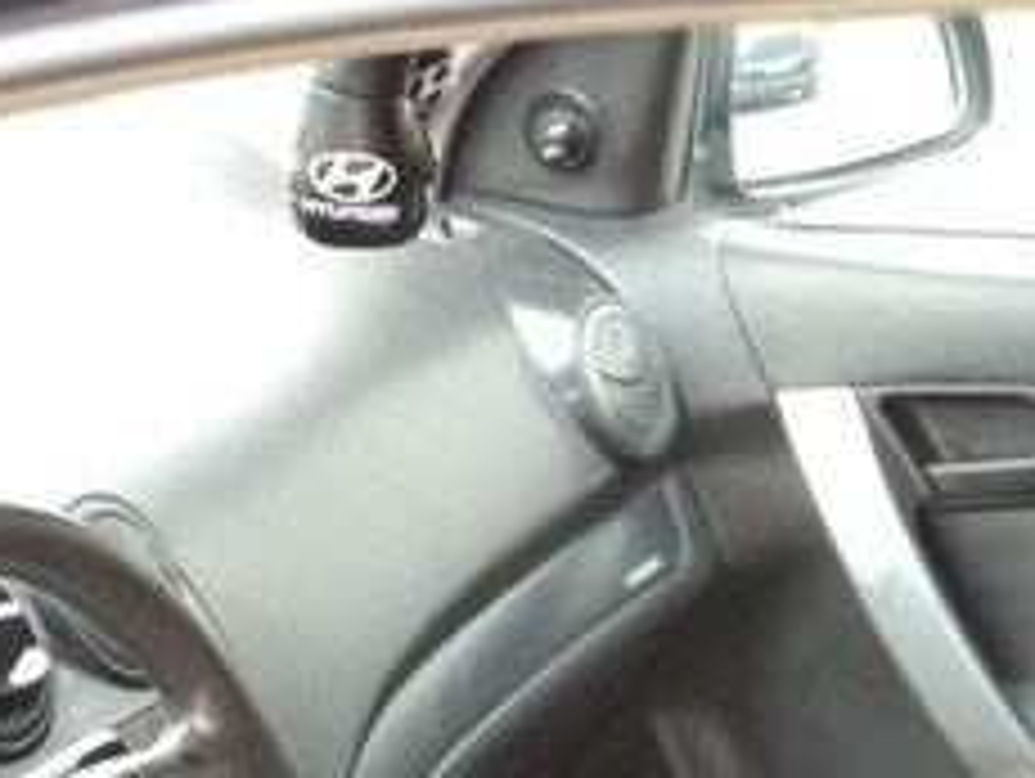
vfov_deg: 9.7
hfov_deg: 13.2
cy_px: 1100
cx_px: 234
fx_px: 4460
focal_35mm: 149
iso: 250
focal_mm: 5.99
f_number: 2.6
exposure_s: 1/50
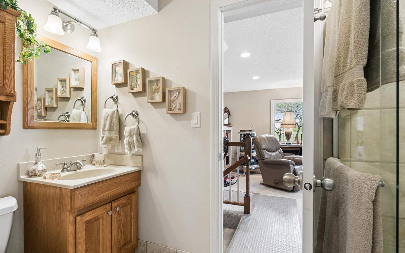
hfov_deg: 94.4
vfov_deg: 68.0
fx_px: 188
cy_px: 129
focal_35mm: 17
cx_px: 206
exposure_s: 1/13
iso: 400
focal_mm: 16
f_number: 8
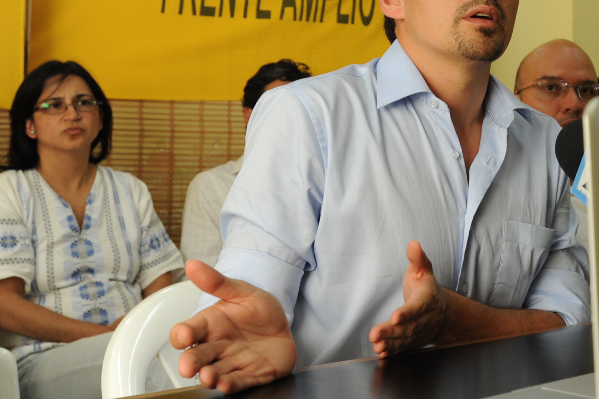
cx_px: 467
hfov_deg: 31.2
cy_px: 113
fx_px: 1048
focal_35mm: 63
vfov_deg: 21.4
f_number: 5.6
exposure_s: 1/60
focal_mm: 32
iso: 1250
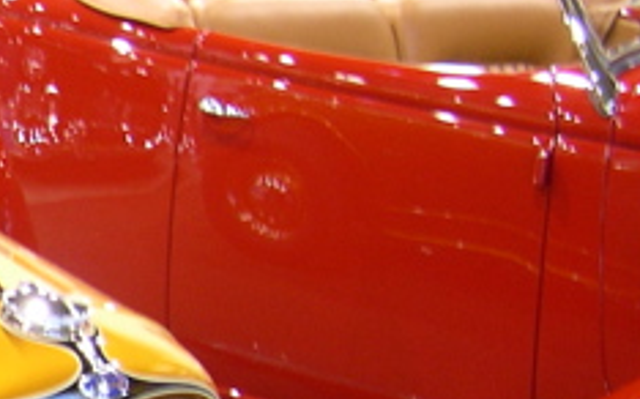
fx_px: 2406
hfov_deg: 13.8
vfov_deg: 9.2
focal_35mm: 138
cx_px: -451
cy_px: 626
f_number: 2.8
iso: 100
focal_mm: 8
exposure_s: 1/6.4
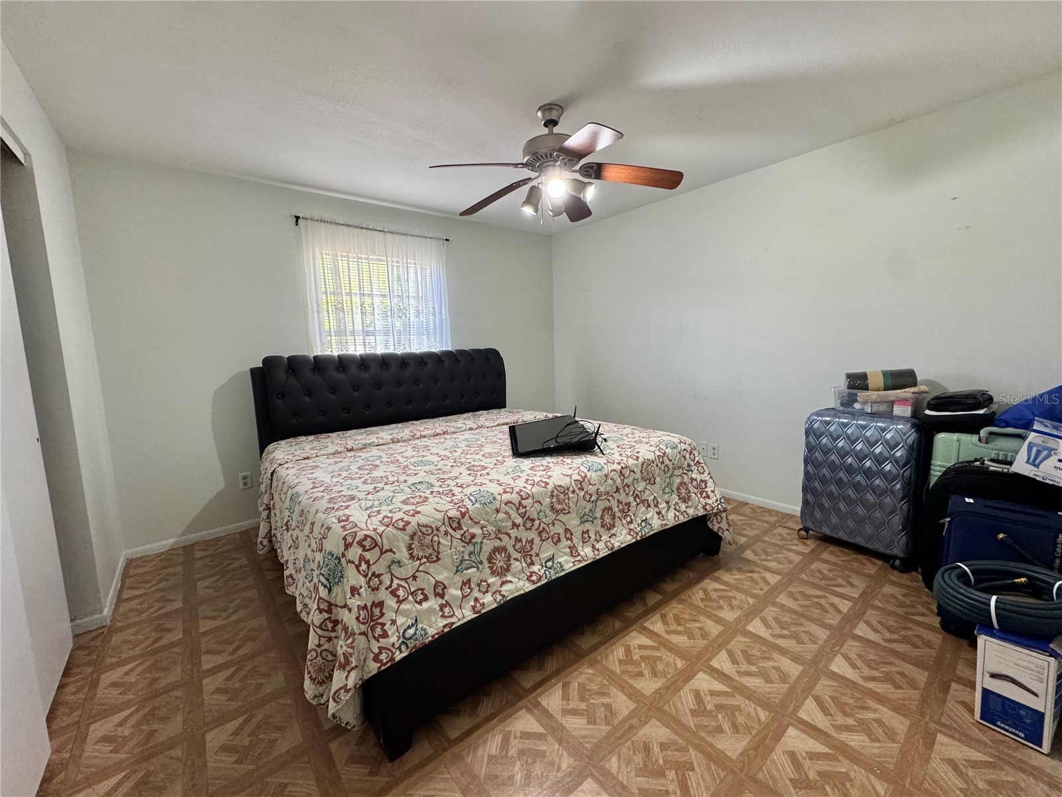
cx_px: 531
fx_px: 430
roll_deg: +1.8
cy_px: 398
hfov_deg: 102.1
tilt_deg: -7.7
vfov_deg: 85.7
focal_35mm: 14
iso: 200
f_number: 2.2
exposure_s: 1/60
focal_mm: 2.22
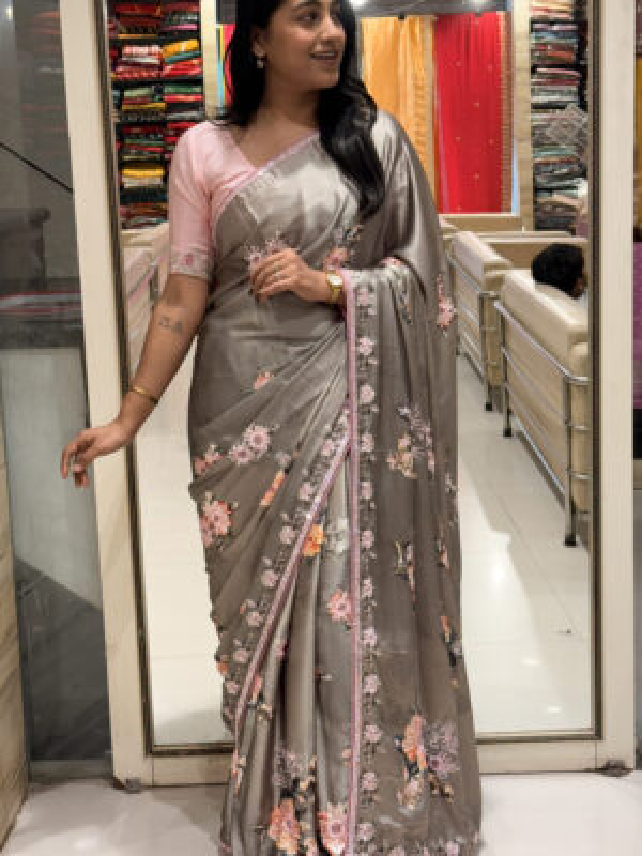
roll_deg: +1.8
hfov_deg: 30.3
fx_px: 1187
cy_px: 428
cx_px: 321
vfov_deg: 39.7
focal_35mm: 48
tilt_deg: -10.8
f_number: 1.78
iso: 50
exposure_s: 1/100
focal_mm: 6.76
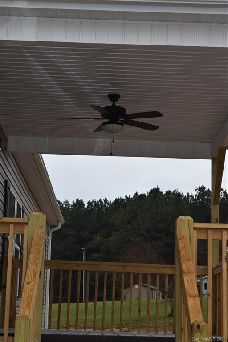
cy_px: 171
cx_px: 114
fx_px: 784
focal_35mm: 82
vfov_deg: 24.6
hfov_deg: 16.6
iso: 110
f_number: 5.6
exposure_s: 1/125
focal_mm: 55
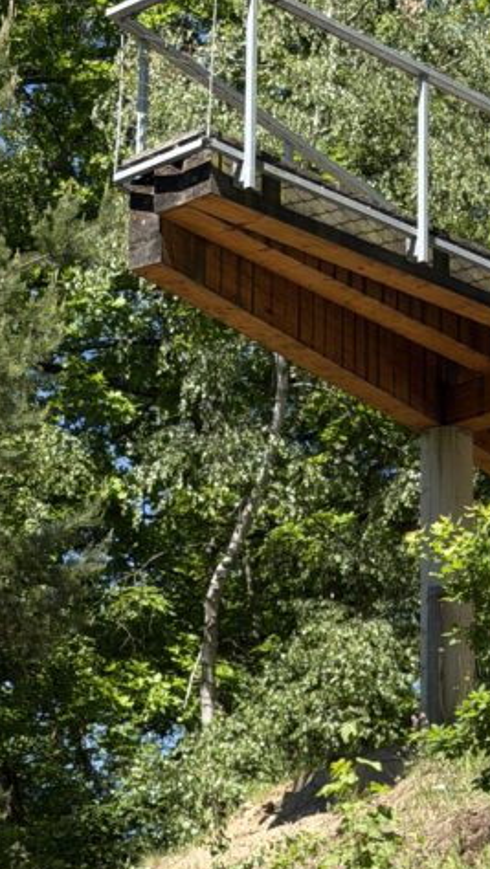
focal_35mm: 113
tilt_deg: +20.0
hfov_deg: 10.6
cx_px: 484
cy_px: 455
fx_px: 2607
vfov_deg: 18.9
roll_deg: +0.5
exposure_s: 1/2146
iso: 64
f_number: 1.78
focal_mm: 6.76
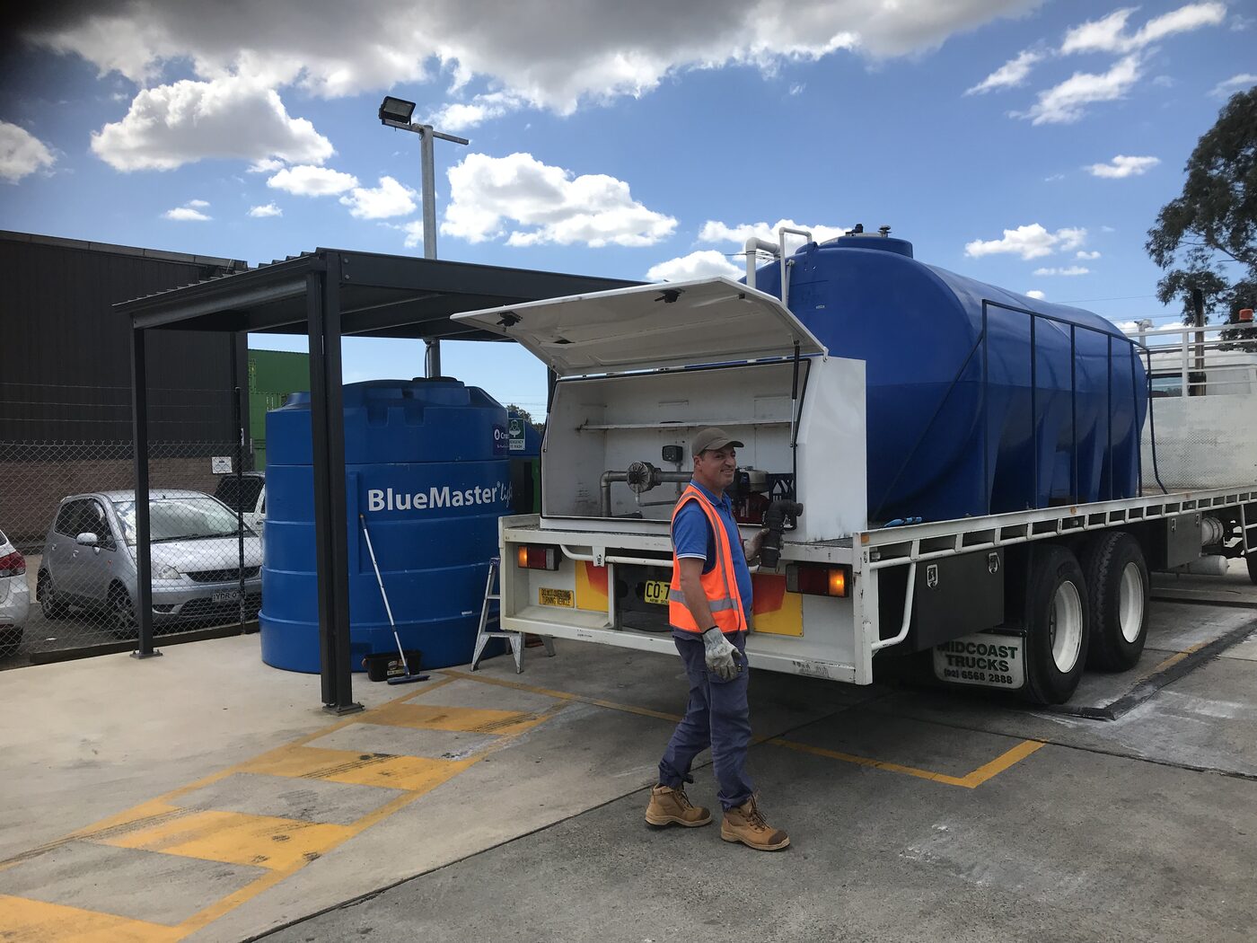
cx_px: 628
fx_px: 1017
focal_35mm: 28
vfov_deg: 49.7
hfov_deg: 63.4
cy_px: 472
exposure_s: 1/2128
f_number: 1.8
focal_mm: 3.99
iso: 20
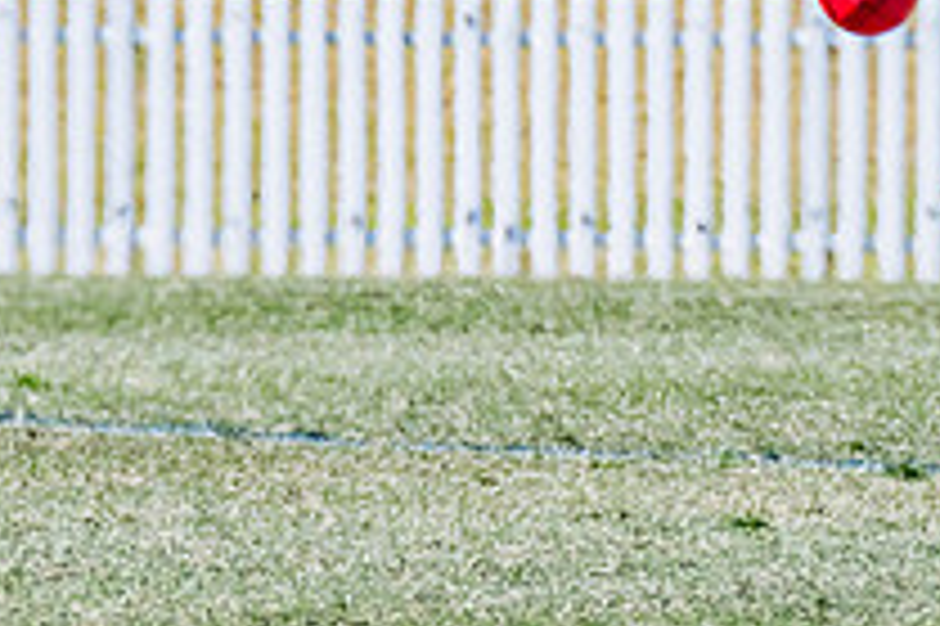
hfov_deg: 1.3
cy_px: -23
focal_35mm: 1599
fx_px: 41718
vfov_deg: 0.9
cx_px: 1050
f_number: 11
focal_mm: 420
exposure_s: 1/1600
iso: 800
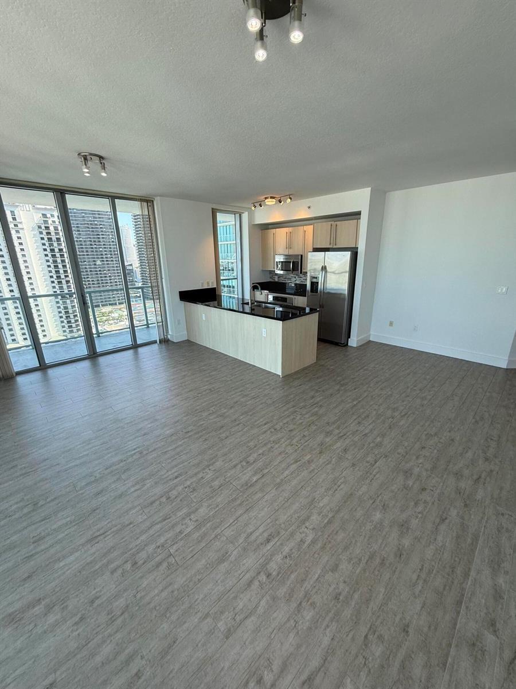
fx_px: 278
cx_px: 258
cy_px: 344
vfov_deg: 102.1
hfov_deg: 85.7
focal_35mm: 14
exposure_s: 1/216
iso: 64
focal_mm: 2.22
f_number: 2.2
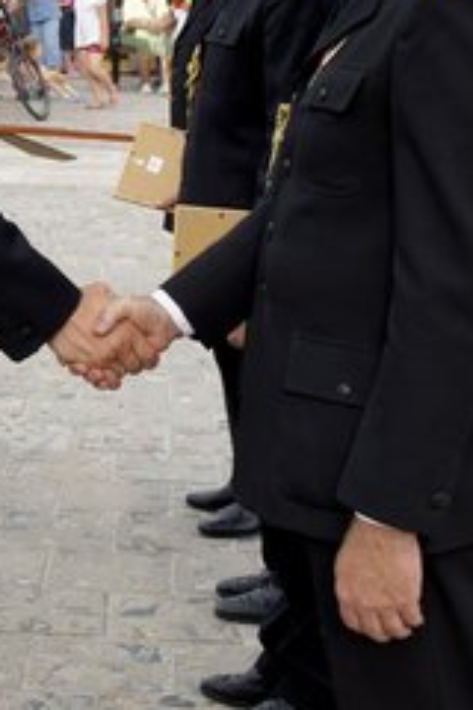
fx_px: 1892
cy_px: 253
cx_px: 96
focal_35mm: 96
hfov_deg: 14.2
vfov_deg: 21.2
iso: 100
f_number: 8
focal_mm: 28
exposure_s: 1/125
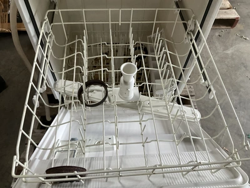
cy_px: 94
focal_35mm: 29
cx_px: 125
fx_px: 209
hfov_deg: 61.7
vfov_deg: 48.2
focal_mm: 3
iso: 100
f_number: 1.8
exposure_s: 1/60
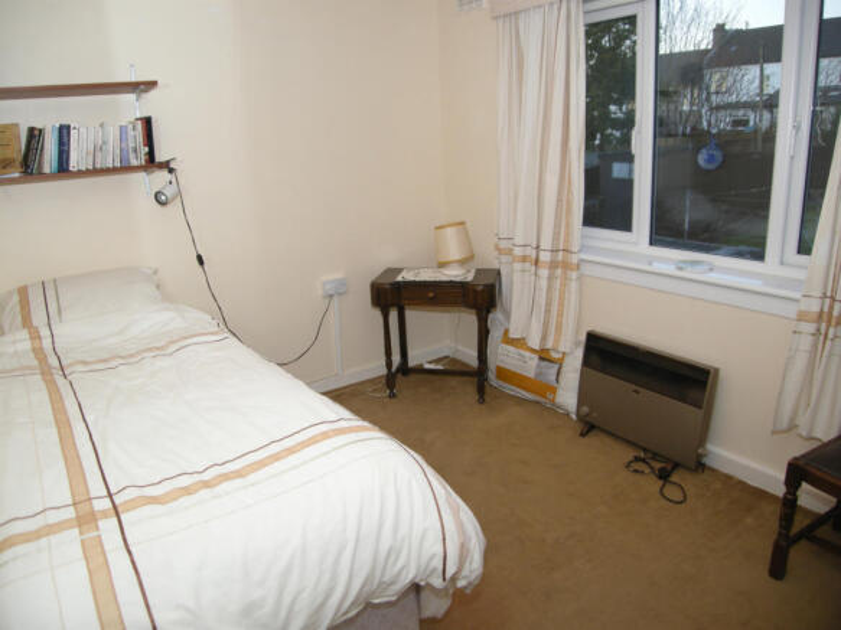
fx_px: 850
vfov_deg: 40.7
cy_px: 315
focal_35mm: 35
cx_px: 420
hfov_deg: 52.6
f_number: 2.7
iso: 64
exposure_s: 1/30
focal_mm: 7.5
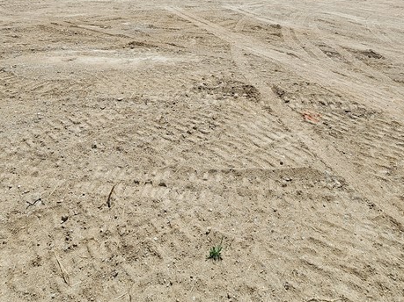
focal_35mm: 29
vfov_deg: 40.9
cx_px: 195
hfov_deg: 61.7
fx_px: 338
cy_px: -12
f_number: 2.2
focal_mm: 2.2
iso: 50
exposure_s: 1/2752
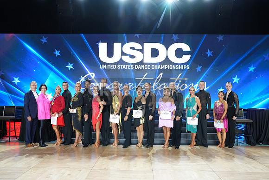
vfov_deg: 40.2
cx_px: 134
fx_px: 245
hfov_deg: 57.5
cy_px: 90
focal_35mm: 33
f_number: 7.1
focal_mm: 32.8
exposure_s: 1/200
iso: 2000
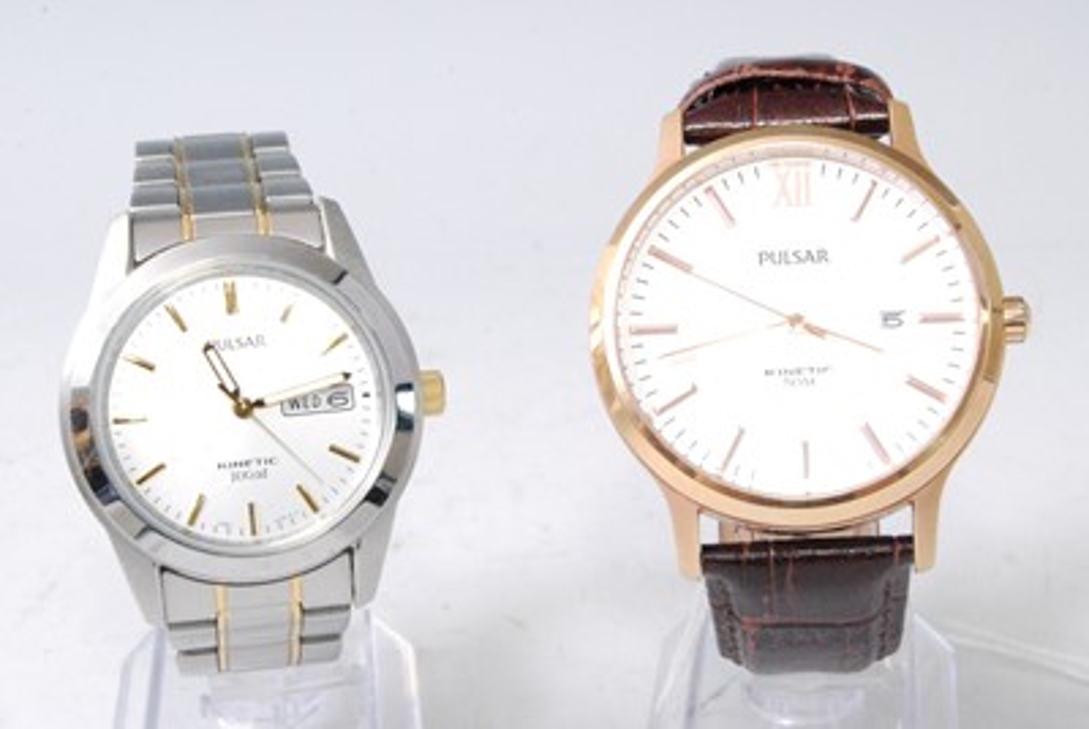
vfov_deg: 18.2
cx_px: 544
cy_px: 364
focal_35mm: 75
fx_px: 2272
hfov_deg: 27.0
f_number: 22
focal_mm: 50
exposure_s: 1/125
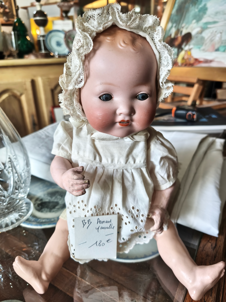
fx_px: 200
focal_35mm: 23
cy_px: 151
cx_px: 113
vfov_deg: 73.9
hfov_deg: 58.9
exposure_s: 1/100
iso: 250
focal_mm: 5.35
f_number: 1.7
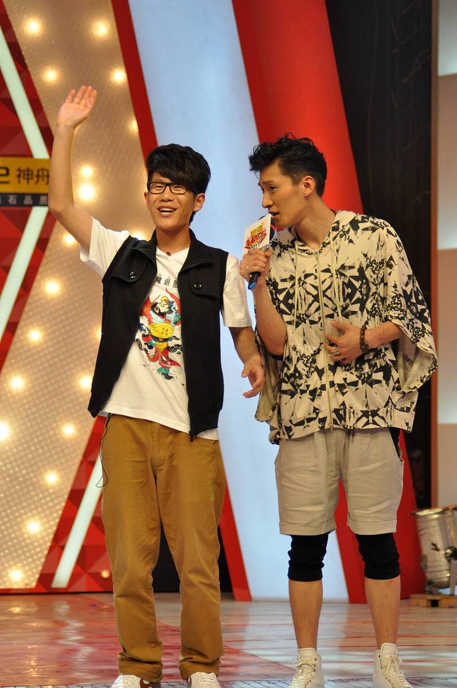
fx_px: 2806
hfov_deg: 9.3
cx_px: 228
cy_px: 344
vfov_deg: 14.0
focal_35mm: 147
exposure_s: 1/200
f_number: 4.5
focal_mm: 98
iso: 800
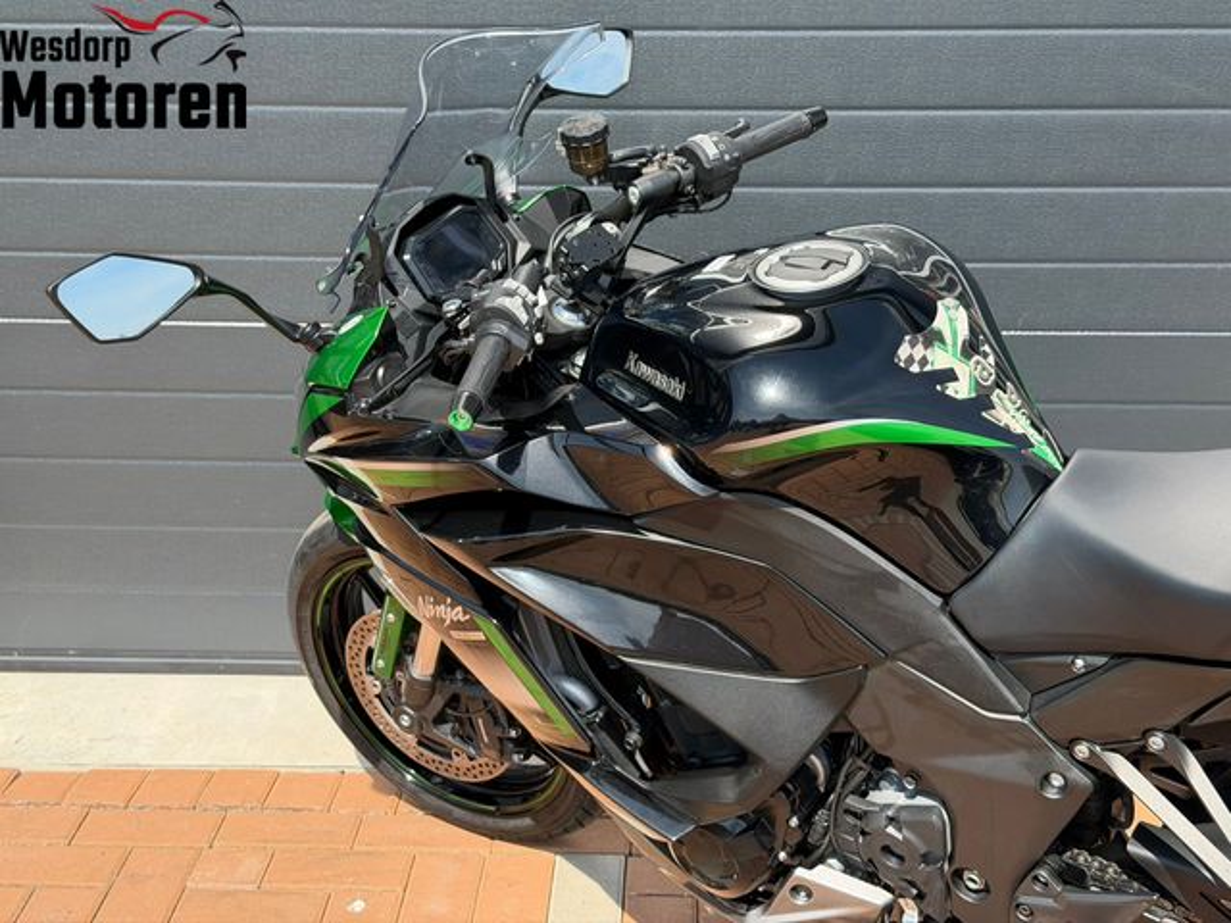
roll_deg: -0.9
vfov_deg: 30.3
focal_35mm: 48
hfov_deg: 39.7
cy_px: 462
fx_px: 1707
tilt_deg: -20.8
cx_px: 616
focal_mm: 6.76
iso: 100
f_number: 1.78
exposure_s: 1/1931
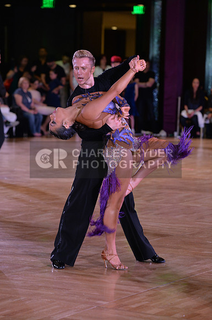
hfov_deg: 9.4
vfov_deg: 14.2
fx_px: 1285
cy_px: 160
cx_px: 106
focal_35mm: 145
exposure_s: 1/200
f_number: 4.5
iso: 1600
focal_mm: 145
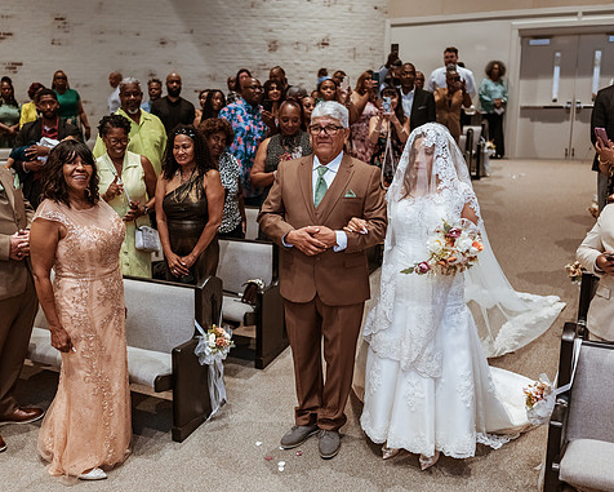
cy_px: 247
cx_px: 253
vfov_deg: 37.3
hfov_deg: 45.6
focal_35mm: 40
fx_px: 727
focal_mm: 35
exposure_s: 1/500
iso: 1250
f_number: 1.8
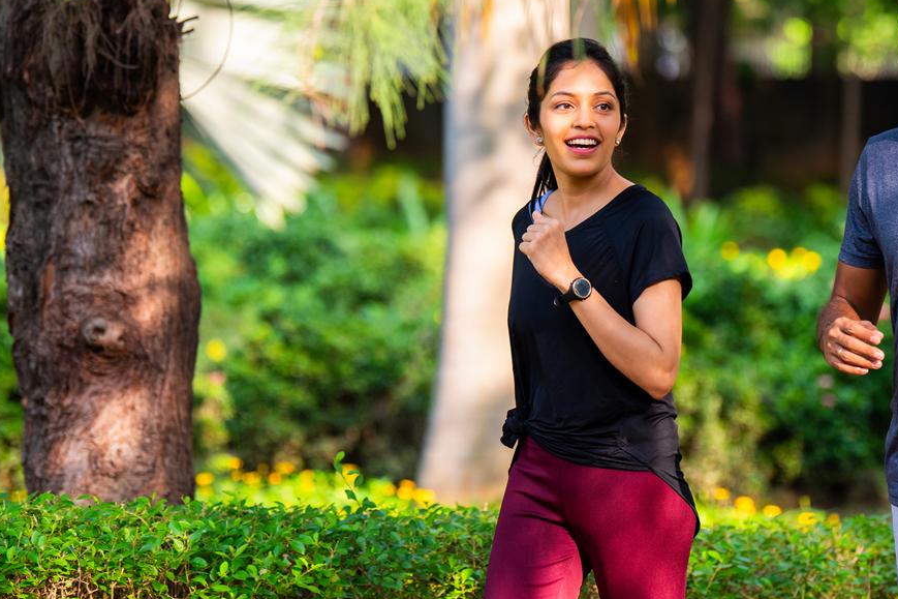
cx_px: 505
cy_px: 241
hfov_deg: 8.8
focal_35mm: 233
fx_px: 5811
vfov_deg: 5.9
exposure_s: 1/500
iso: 500
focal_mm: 135
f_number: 2.8
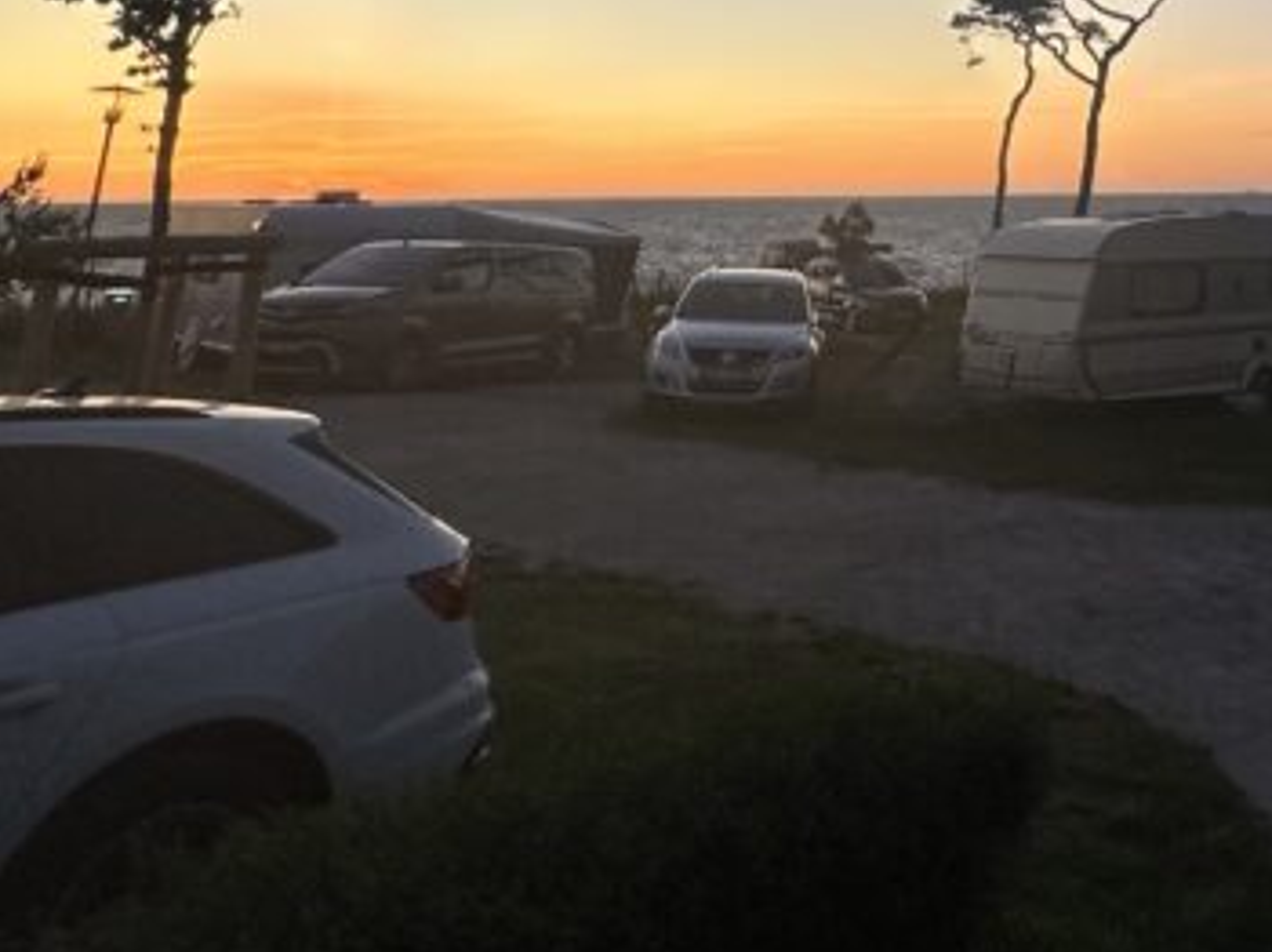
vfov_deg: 31.4
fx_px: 1506
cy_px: -76
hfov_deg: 39.2
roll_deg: +0.8
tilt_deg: +9.6
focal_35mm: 41
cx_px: 1334
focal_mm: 2.22
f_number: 2.2
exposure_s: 1/99
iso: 125
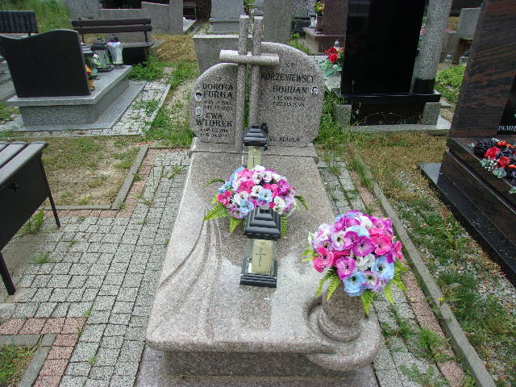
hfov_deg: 65.3
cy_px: 194
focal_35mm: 27
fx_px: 402
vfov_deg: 51.4
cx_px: 258
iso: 80
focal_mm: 4.9
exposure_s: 1/400
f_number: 3
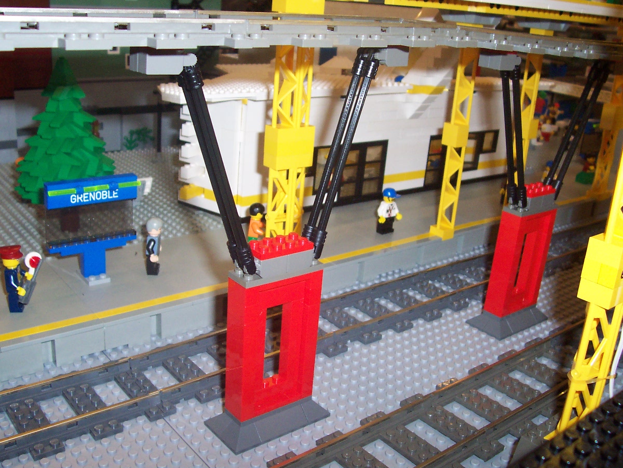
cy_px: 234
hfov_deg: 50.1
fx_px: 666
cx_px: 312
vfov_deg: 38.7
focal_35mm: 37
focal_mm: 5.6
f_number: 2.8
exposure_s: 1/60
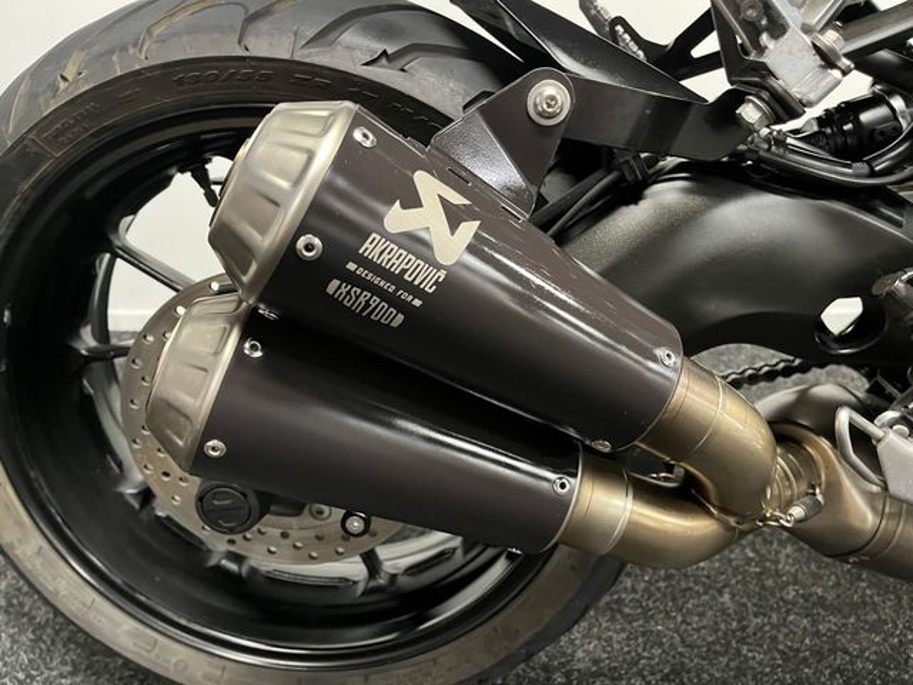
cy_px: 342
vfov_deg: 53.1
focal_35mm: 26
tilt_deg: -25.0
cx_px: 456
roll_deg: +1.7
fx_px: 686
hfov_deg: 67.3
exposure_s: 1/33
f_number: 1.6
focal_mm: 5.1
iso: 500
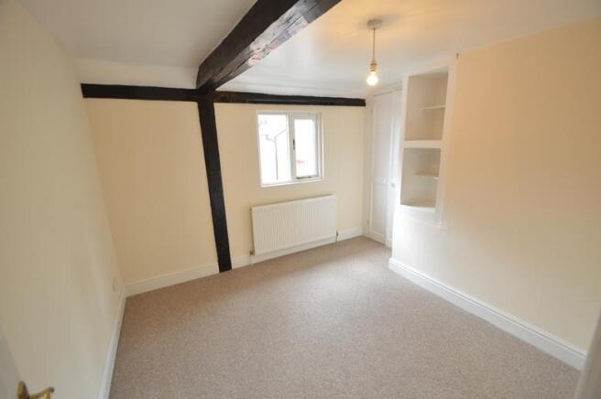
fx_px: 250
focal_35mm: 15
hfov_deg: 100.4
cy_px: 200
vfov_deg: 77.2
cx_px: 300
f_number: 3.5
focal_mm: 10
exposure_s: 1/15
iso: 180
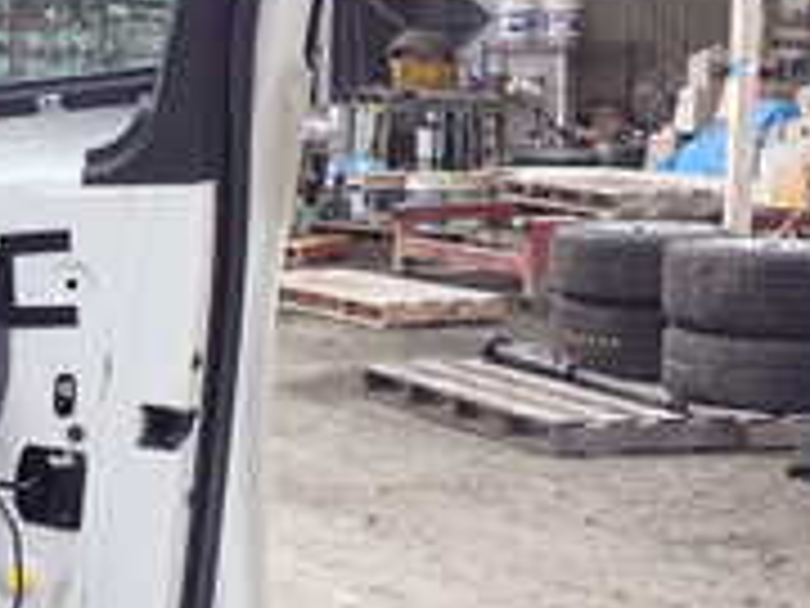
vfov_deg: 14.8
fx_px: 2340
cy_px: 225
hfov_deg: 17.8
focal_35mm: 100
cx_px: -369
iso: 100
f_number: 3.2
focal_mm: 5.4
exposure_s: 1/160
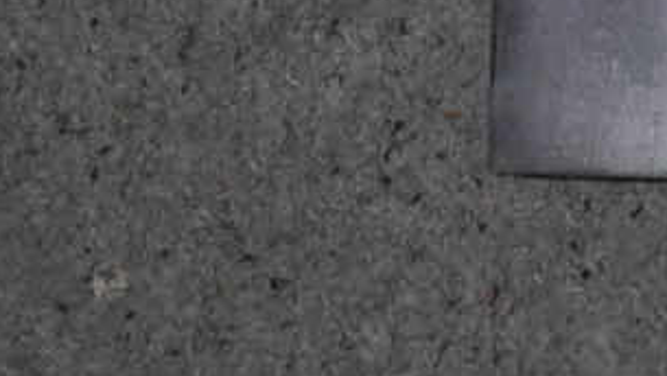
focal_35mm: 117
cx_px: 1074
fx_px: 2071
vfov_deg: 10.3
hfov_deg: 16.3
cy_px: 17
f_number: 3.6
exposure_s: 1/80
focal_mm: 16
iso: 200
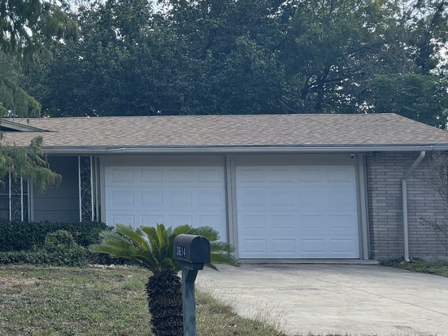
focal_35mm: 68
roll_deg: -0.7
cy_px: 111
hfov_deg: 26.4
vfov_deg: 21.5
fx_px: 880
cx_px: -41
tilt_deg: +5.4
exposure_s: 1/1642
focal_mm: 5.96
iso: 50
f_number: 1.6
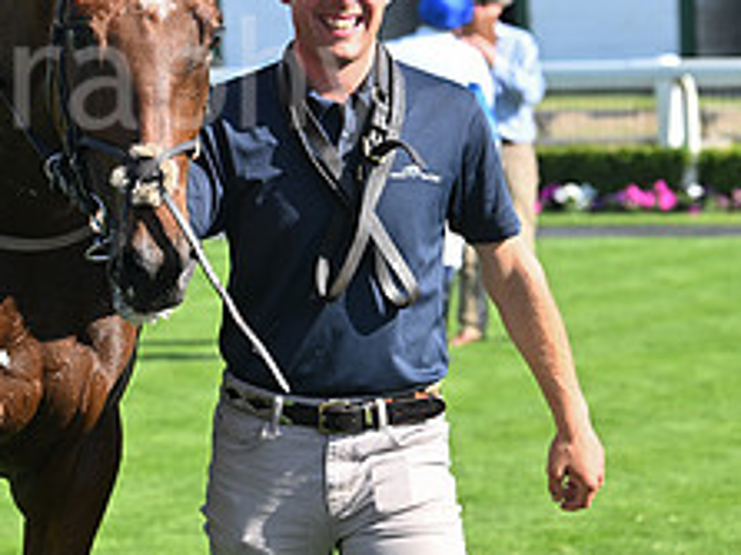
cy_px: -81
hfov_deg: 7.2
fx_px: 5884
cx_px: -33
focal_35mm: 275
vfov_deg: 5.4
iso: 400
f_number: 5.6
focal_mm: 110
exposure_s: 1/800
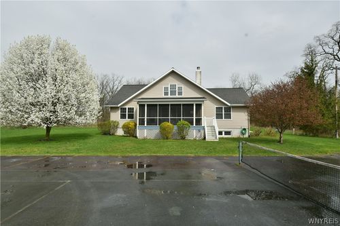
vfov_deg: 67.3
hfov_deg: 90.0
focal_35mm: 18
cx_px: 170
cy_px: 113
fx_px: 170
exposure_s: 1/320
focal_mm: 12
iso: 200
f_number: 10
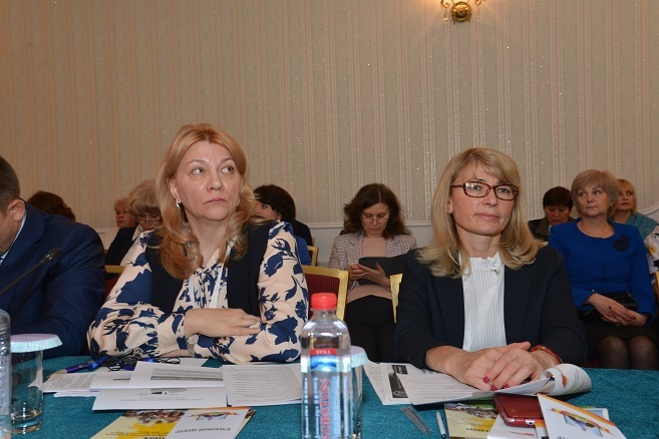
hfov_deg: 50.7
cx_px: 330
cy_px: 220
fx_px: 696
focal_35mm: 38
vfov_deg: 35.1
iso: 1000
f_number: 7.1
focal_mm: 38
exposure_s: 1/60
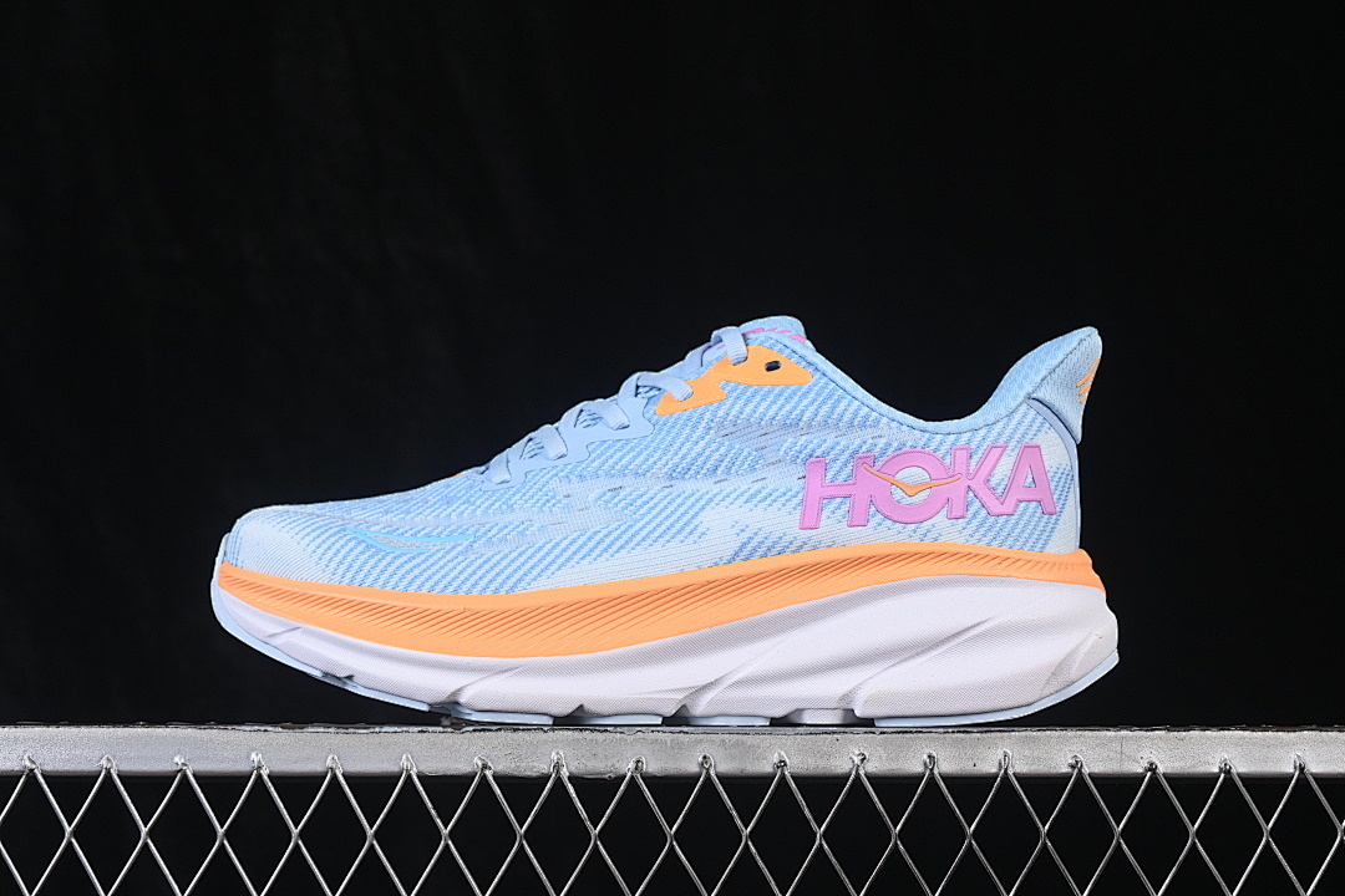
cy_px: 448
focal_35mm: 75
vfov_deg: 18.2
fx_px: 2802
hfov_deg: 27.0
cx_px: 672
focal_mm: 50
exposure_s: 1/80
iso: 160
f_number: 8
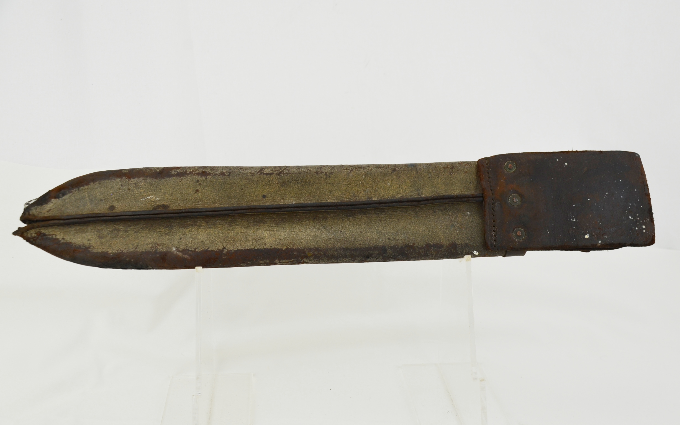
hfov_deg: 41.1
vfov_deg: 26.3
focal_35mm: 49
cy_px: 215
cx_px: 341
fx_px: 908
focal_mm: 32
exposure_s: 1/125
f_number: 5.6
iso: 280
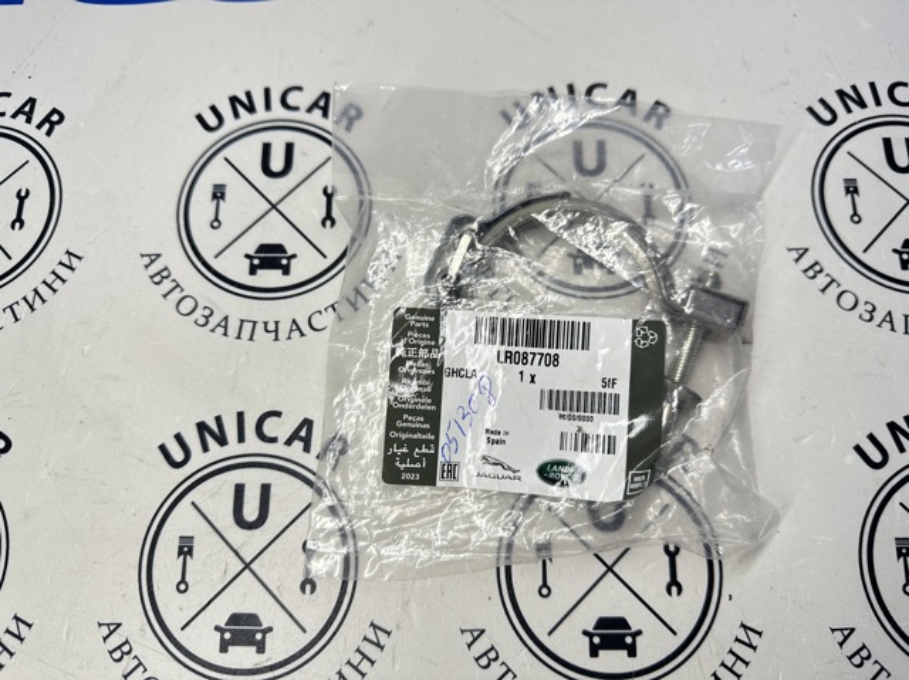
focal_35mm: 24
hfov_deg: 71.6
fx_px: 630
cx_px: 454
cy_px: 340
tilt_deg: -75.2
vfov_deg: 56.8
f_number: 1.78
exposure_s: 1/100
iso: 80
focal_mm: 6.86
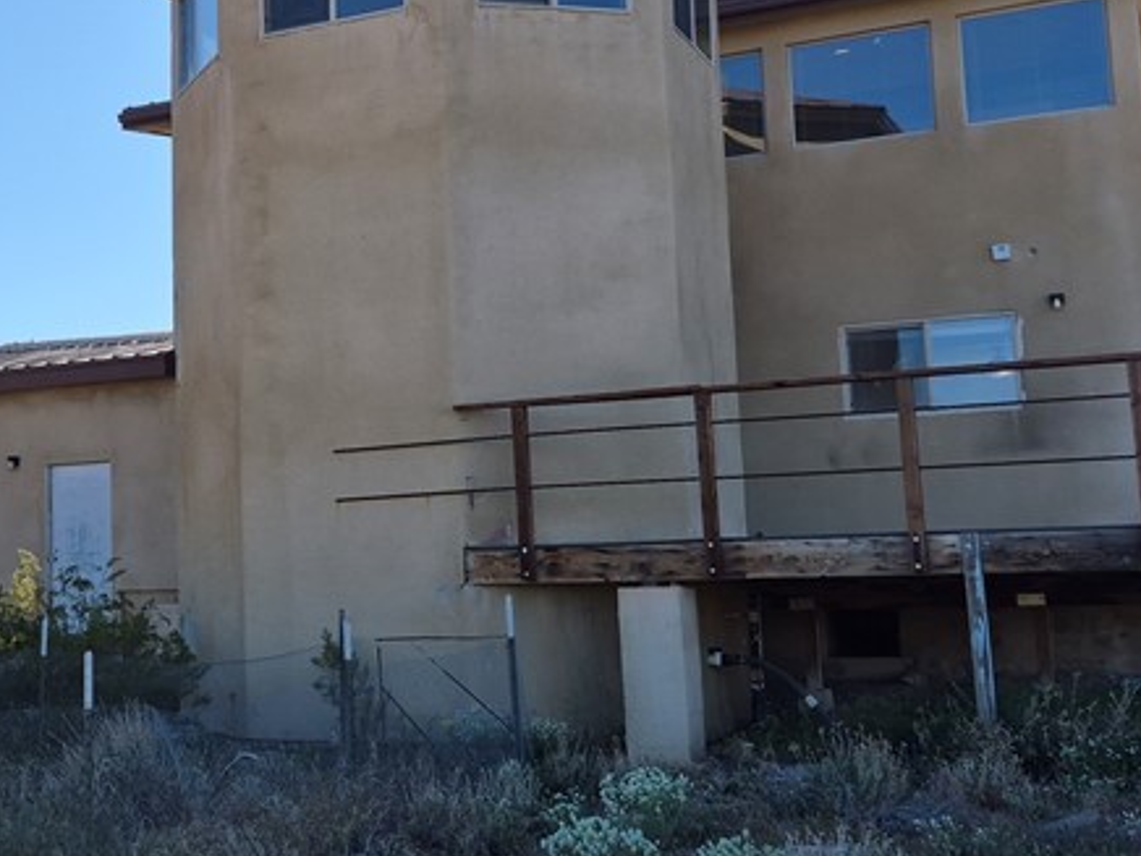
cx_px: 181
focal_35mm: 54
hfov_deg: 34.1
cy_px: 361
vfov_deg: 27.0
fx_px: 1780
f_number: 1.8
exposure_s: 1/4416
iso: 80
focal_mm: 5.4
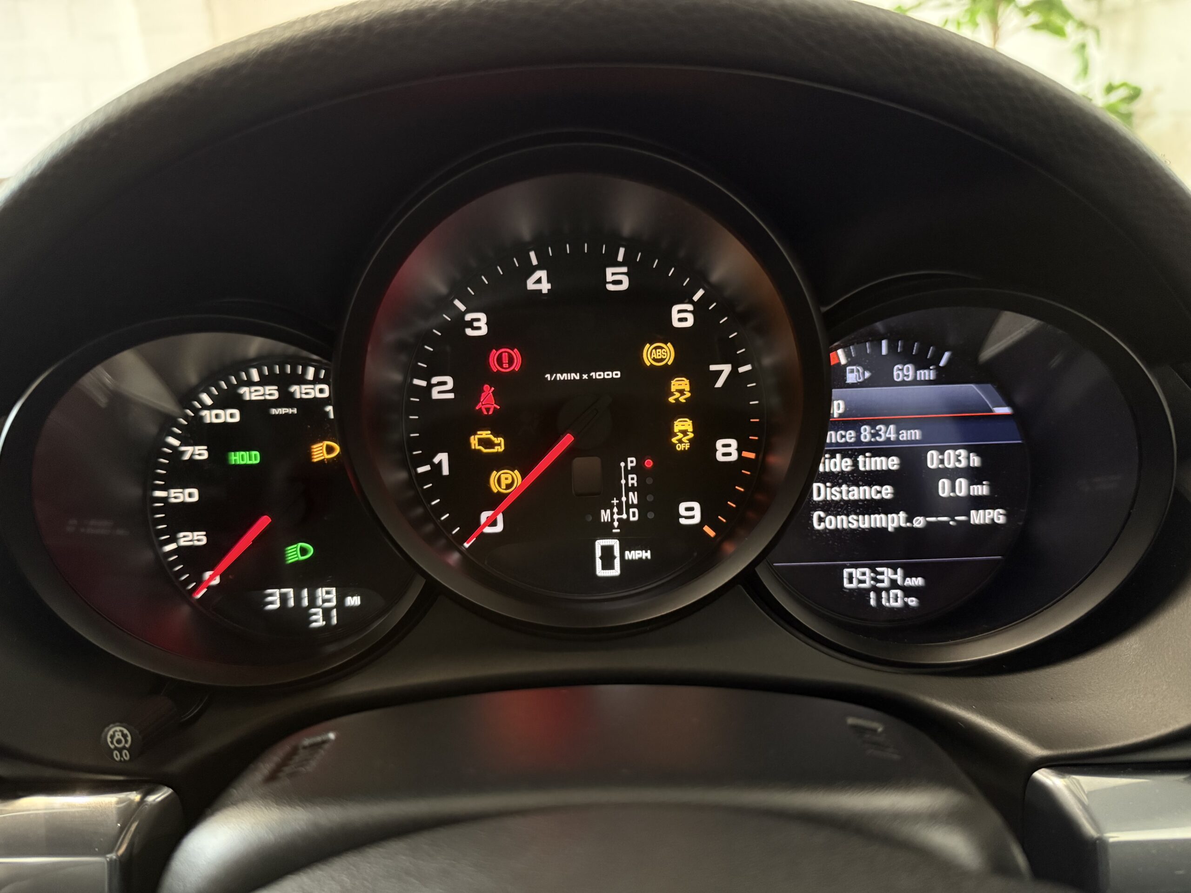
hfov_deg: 71.6
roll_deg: +2.7
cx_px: 596
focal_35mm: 24
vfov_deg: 56.8
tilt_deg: -19.0
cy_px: 446
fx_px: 826
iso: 1000
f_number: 1.78
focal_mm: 6.76
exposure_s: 1/29
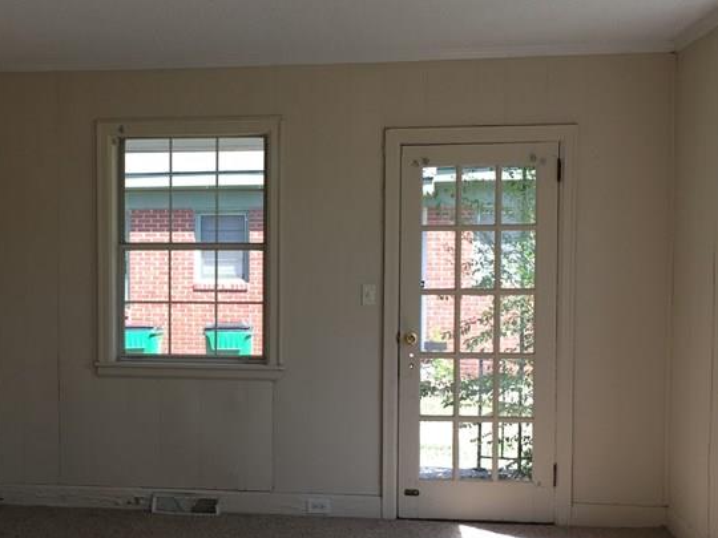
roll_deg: -0.2
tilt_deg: -2.8
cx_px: 185
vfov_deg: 26.5
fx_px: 1141
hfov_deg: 34.3
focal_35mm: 55
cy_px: 316
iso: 25
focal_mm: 4.15
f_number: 2.2
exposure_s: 1/120
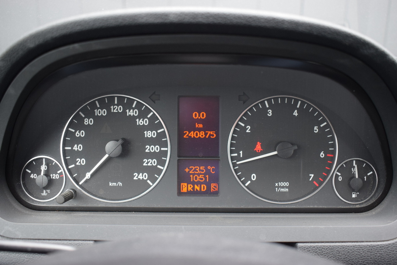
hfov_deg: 53.1
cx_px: 198
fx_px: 397
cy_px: 132
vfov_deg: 36.9
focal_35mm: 36
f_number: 4
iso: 720
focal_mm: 24
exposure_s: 1/60
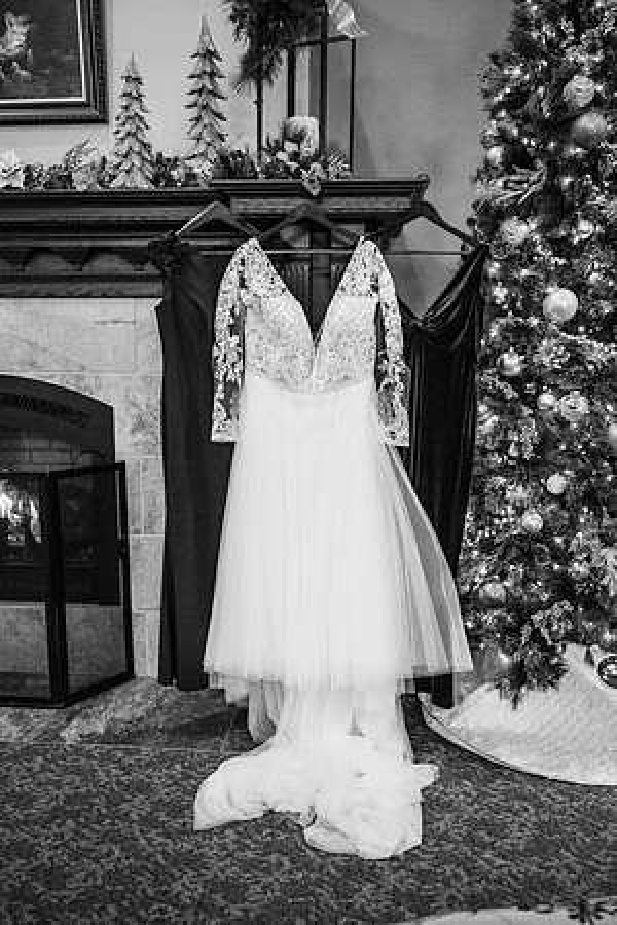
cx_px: 308
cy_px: 462
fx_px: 758
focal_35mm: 30
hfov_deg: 44.3
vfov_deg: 62.8
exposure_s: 1/200
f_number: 2.8
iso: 1600
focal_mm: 29.5
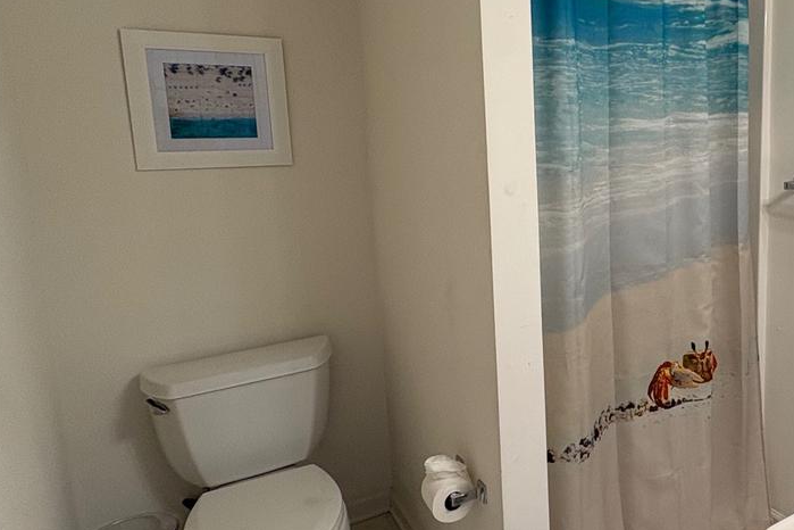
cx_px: 657
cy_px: 222
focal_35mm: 30
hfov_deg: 56.5
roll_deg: +0.3
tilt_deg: -5.8
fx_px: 662
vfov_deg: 43.5
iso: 200
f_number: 2.2
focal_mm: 2.22
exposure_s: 1/120
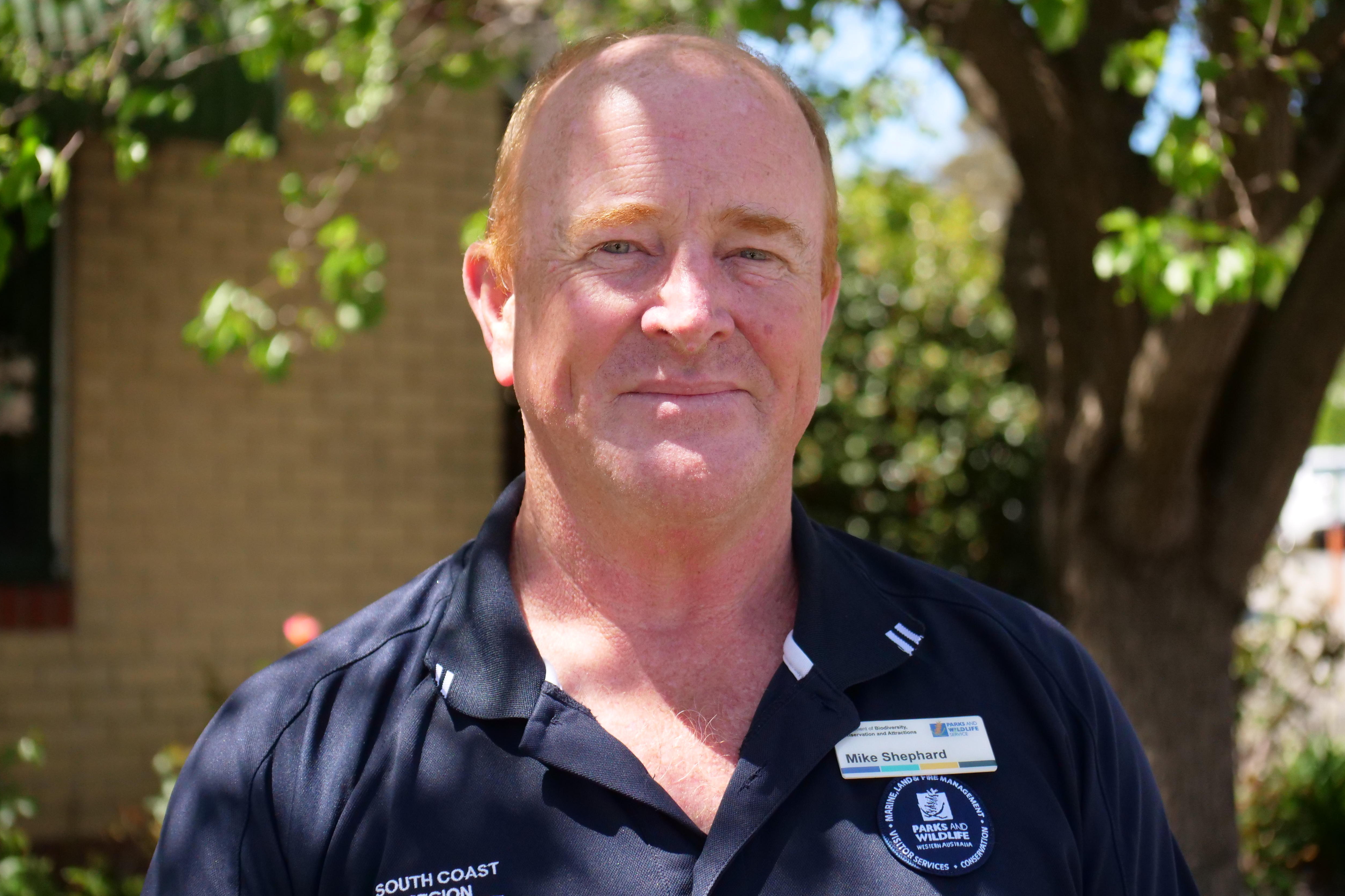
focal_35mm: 73
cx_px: 673
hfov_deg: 27.7
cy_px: 406
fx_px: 2727
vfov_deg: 18.7
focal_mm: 35
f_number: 2.8
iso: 1600
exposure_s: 1/8000
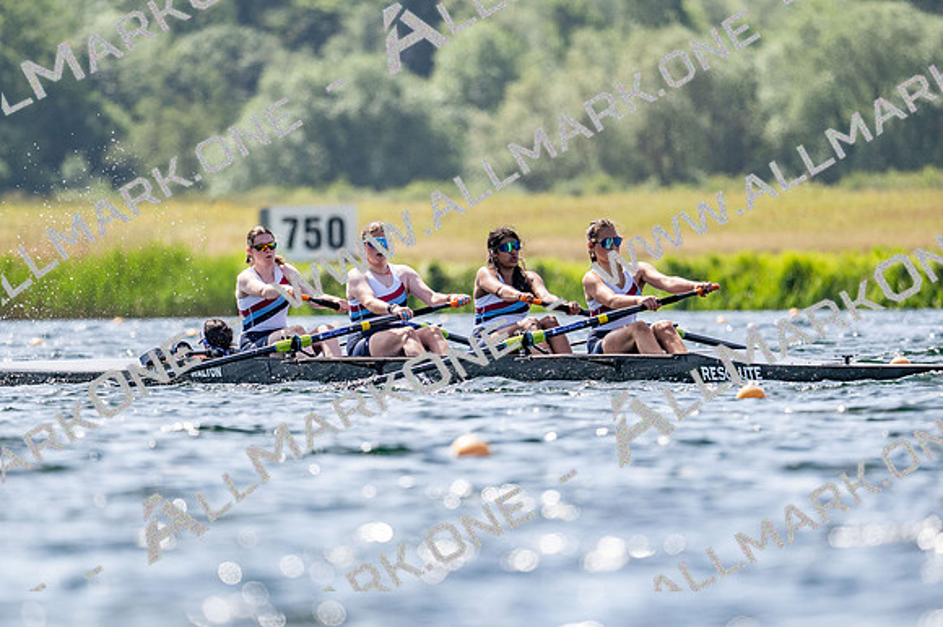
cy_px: 314
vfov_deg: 2.3
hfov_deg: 3.4
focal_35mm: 600
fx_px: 15707
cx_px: 472
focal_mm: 400
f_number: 4.5
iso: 250
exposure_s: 1/2500
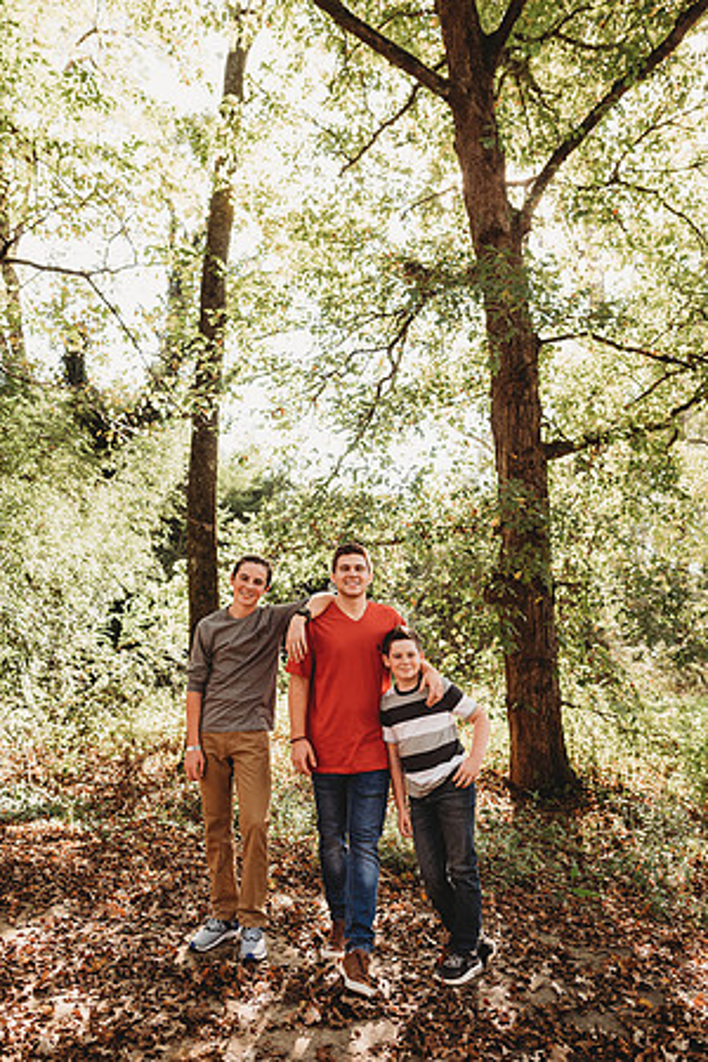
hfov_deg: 53.1
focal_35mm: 24
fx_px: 708
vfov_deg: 73.7
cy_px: 531
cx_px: 354
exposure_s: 1/250
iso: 250
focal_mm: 24
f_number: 3.2
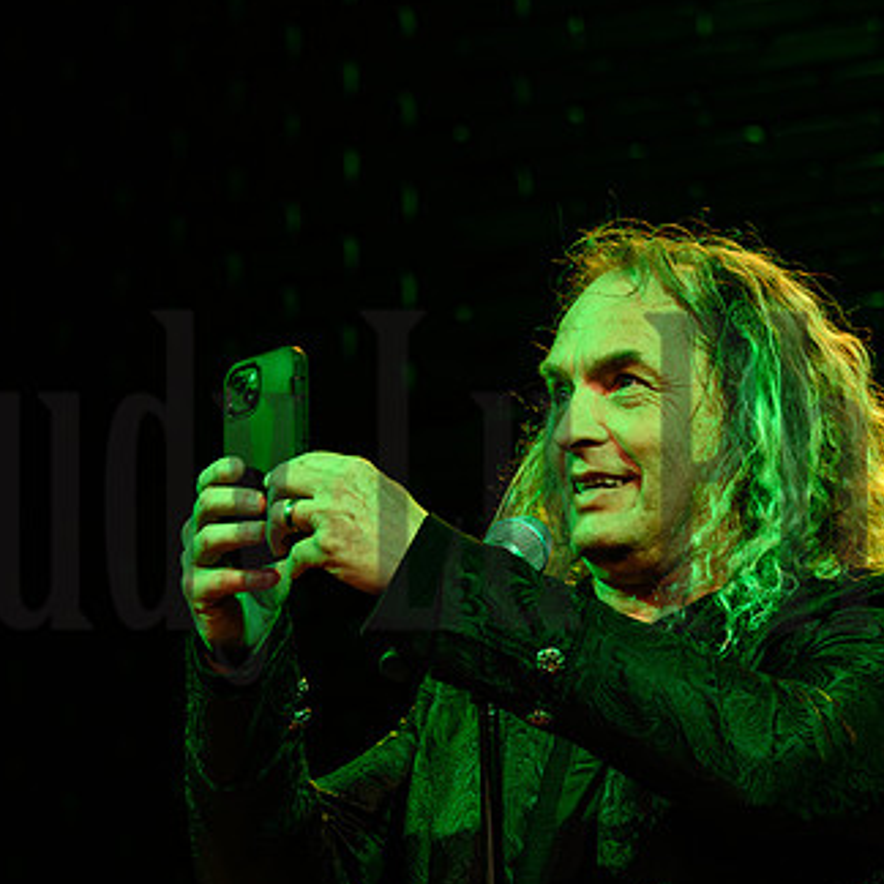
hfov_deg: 5.8
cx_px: 546
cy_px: 490
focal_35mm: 304
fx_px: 8783
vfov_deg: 5.8
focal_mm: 200
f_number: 8
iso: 6400
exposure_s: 1/50
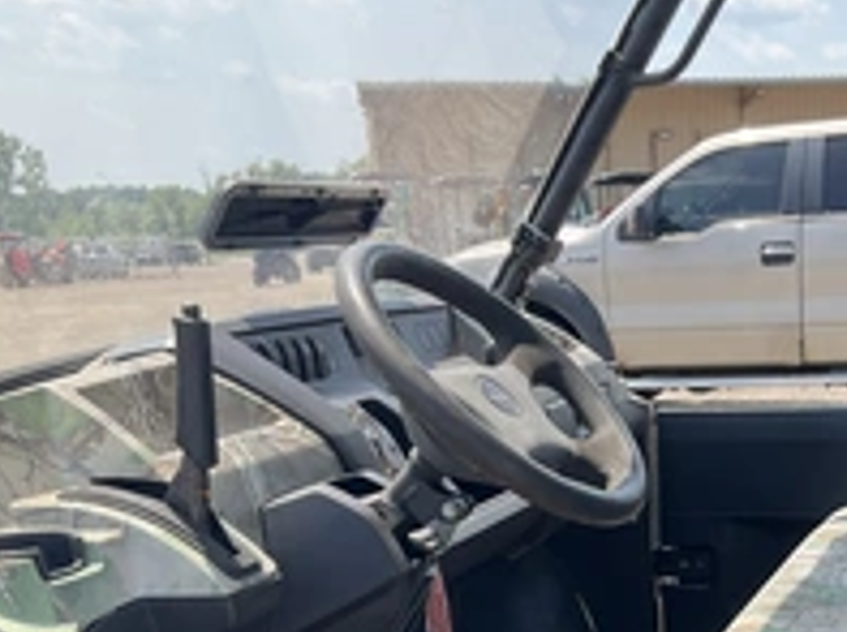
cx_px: 692
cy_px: 602
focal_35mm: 59
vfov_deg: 23.9
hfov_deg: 31.8
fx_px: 1441
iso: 25
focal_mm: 3
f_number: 1.8
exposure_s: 1/529
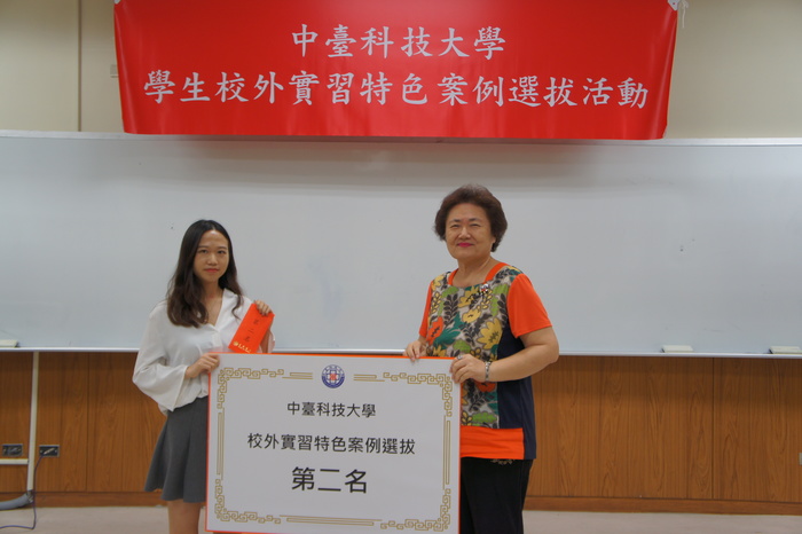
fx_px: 835
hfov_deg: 51.3
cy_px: 267
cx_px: 401
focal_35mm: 38
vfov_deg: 35.5
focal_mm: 25
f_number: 4
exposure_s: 1/40
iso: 250
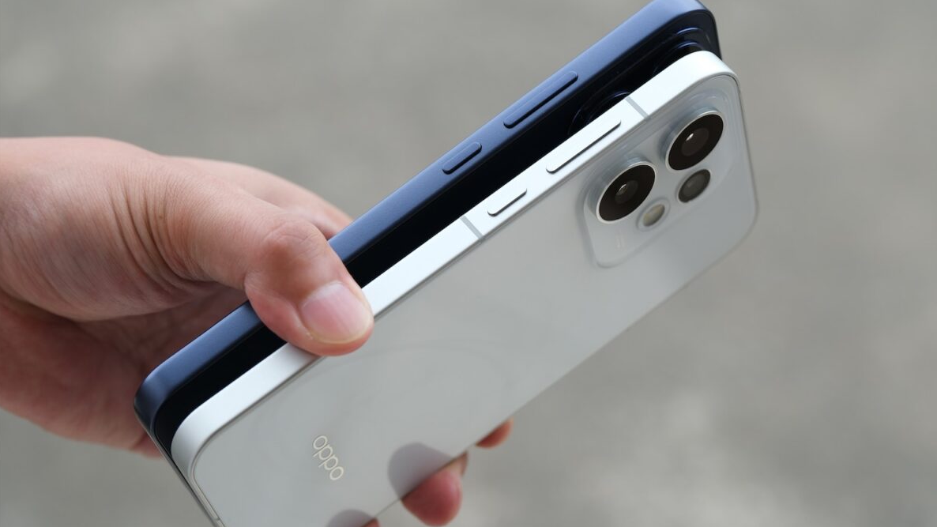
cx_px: 469
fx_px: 2186
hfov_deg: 24.2
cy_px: 226
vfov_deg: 13.7
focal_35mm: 88
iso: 160
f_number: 4.5
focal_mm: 55
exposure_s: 1/240
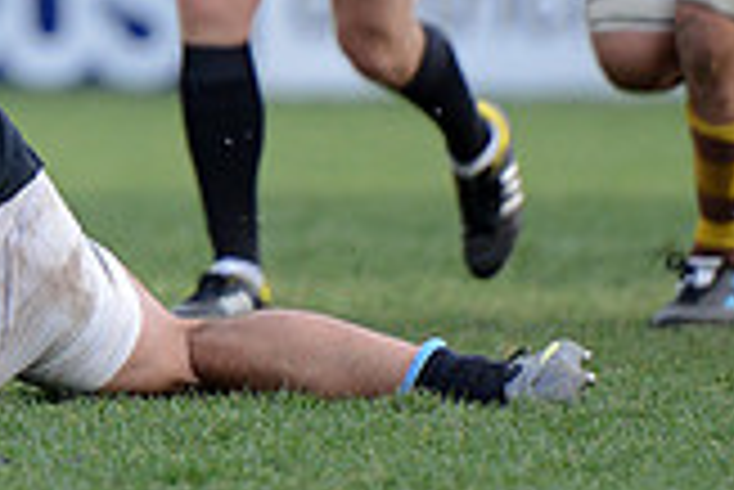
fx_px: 14489
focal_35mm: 710
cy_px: -249
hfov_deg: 2.9
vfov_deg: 1.9
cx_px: -468
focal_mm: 200
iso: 640
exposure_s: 1/500
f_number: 2.8
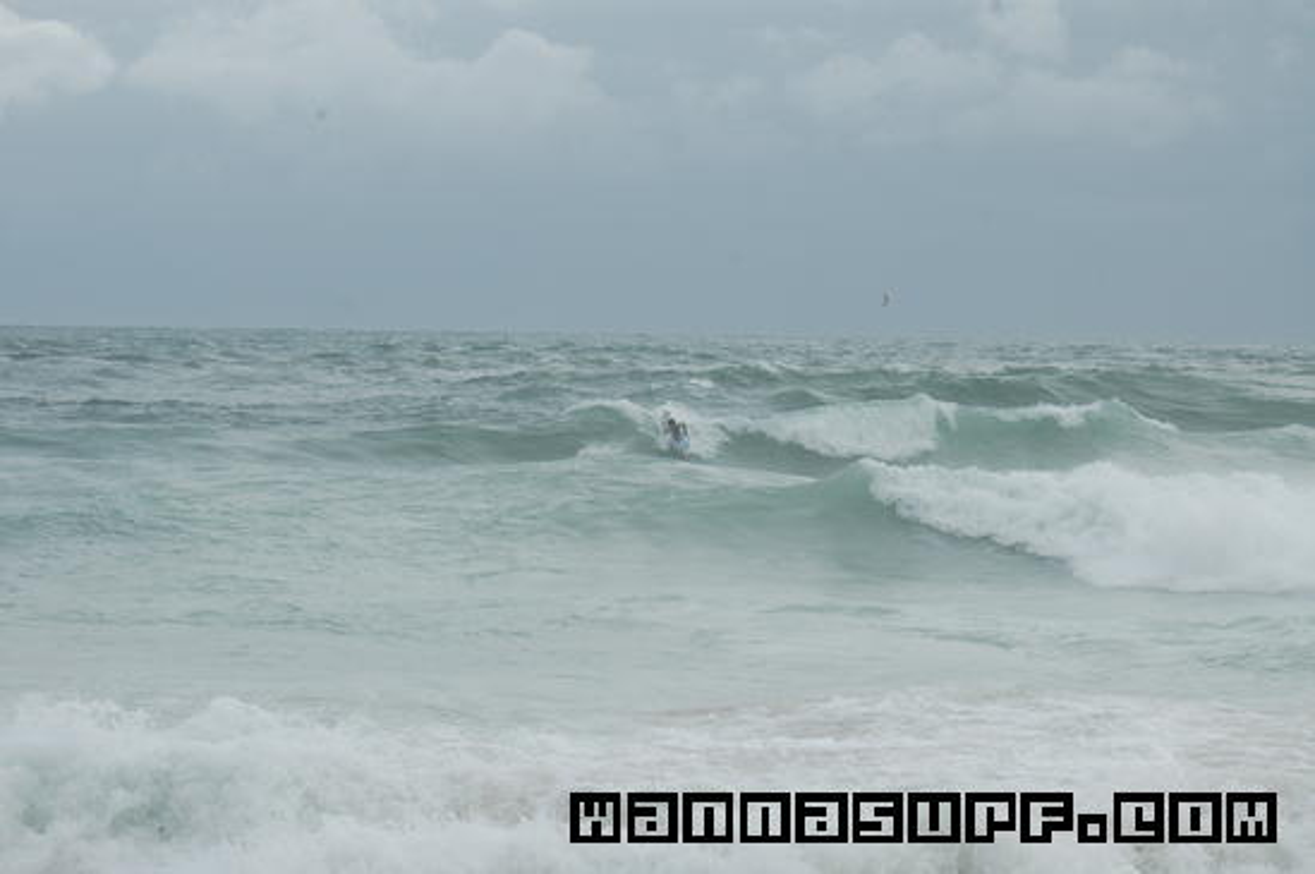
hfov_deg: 17.1
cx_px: 658
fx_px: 4379
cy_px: 437
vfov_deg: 11.4
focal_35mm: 120
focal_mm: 80
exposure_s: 1/350
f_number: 9.5
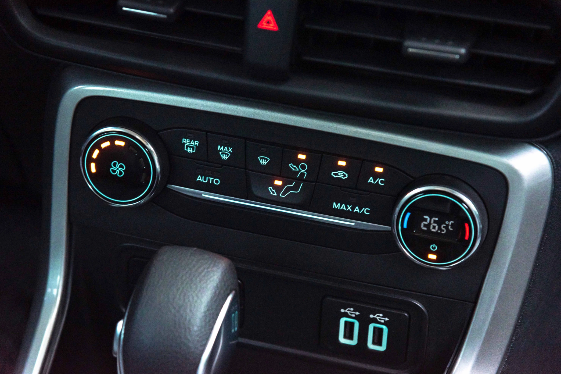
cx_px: 280
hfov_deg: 19.5
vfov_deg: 13.0
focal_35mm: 105
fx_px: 1636
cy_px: 187
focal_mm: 105
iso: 1000
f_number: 5.6
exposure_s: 1/60
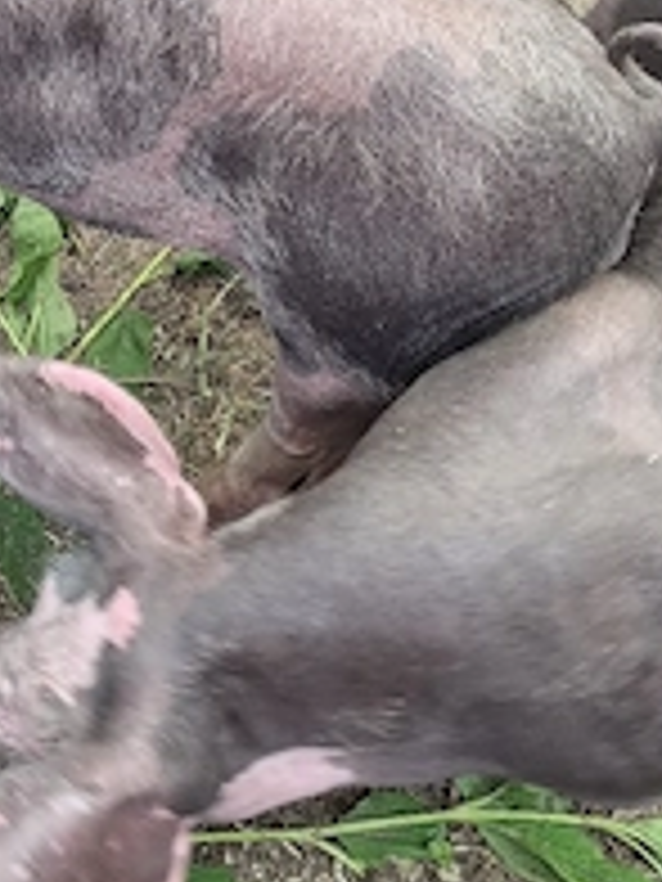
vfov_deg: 37.0
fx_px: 1198
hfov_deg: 28.9
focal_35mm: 47
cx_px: 0
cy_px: 40
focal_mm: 5.54
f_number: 1.8
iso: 50
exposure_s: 1/50
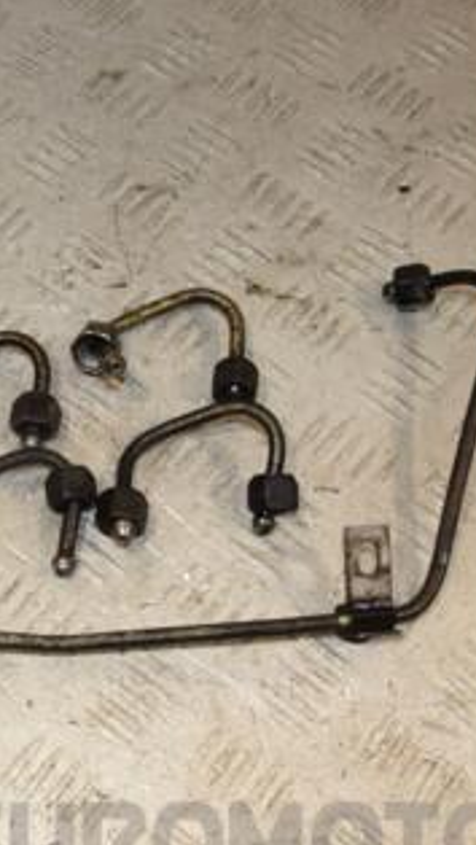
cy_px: 484
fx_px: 1411
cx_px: -102
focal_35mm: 63
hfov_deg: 18.1
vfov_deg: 33.3
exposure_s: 1/200
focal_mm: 21
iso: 800
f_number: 8
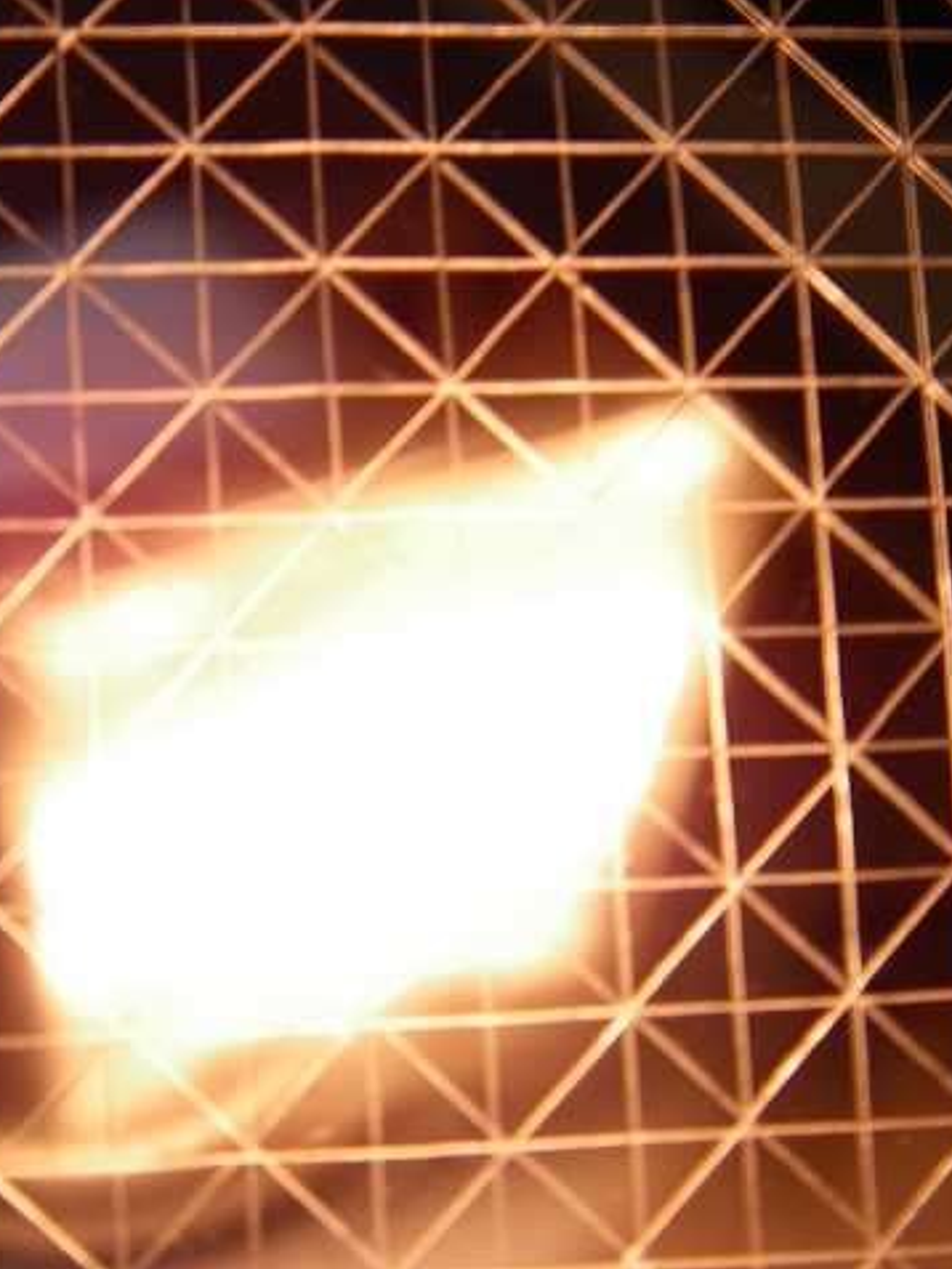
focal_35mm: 51
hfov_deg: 27.9
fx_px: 1869
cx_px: 173
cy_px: 633
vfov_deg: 37.5
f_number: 3.3
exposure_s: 1/4
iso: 64
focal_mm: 6.3
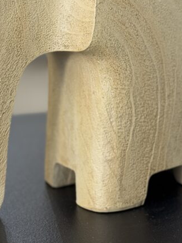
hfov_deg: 12.9
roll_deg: -0.2
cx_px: 98
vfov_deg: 16.9
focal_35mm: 115
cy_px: 31
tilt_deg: -9.5
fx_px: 805
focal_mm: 6.76
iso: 100
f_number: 1.78
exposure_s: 1/60
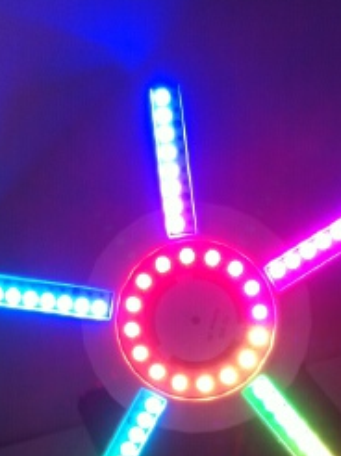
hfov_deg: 25.6
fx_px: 750
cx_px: 194
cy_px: 328
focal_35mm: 57
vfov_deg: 33.3
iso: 80
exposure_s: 1/40
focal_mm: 3.85
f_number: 2.8
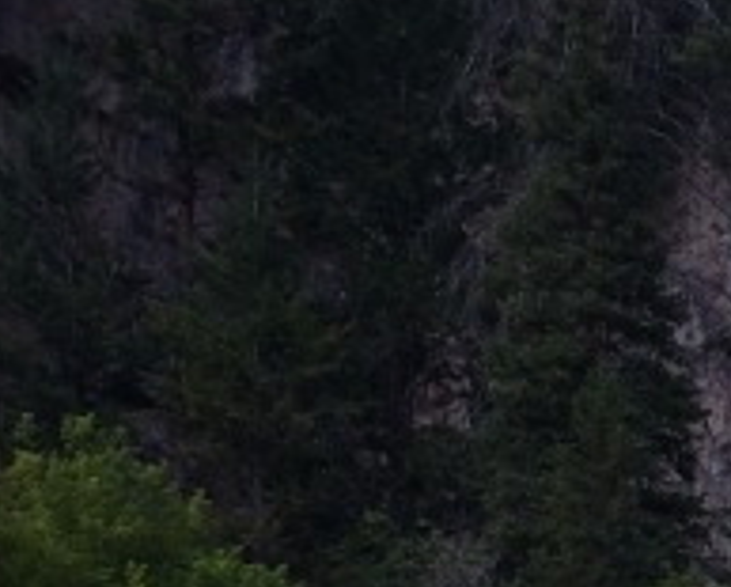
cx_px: 1375
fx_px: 3250
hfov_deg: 11.7
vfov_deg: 9.8
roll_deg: +1.3
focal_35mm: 150
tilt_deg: +7.5
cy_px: 1049
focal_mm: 4.15
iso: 32
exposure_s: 1/684
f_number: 2.2
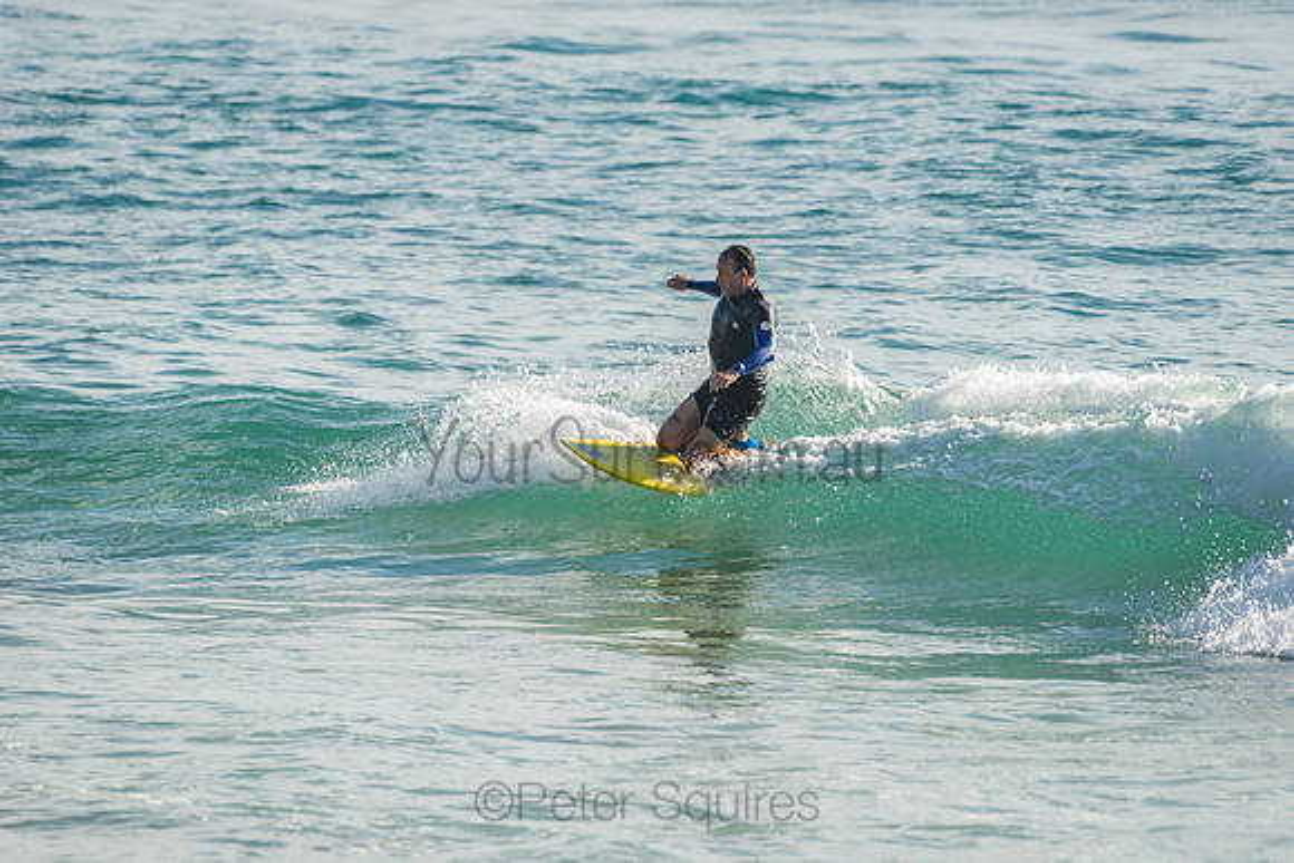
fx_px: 17976
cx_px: 647
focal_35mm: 500
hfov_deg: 4.1
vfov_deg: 2.8
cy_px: 432
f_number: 5.6
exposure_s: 1/2000
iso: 180
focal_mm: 500
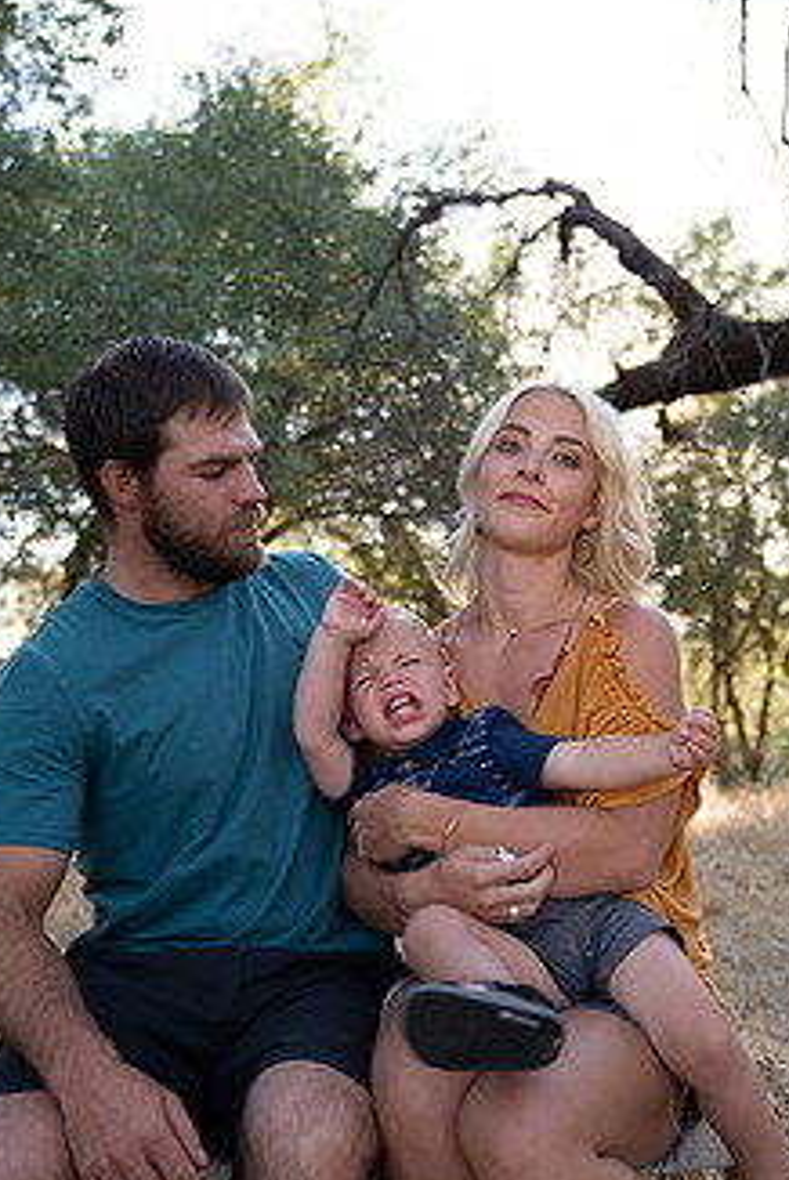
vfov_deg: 48.2
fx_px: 1312
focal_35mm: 40
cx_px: 427
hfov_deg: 33.4
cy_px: 702
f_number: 2.8
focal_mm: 29
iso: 100
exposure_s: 1/125
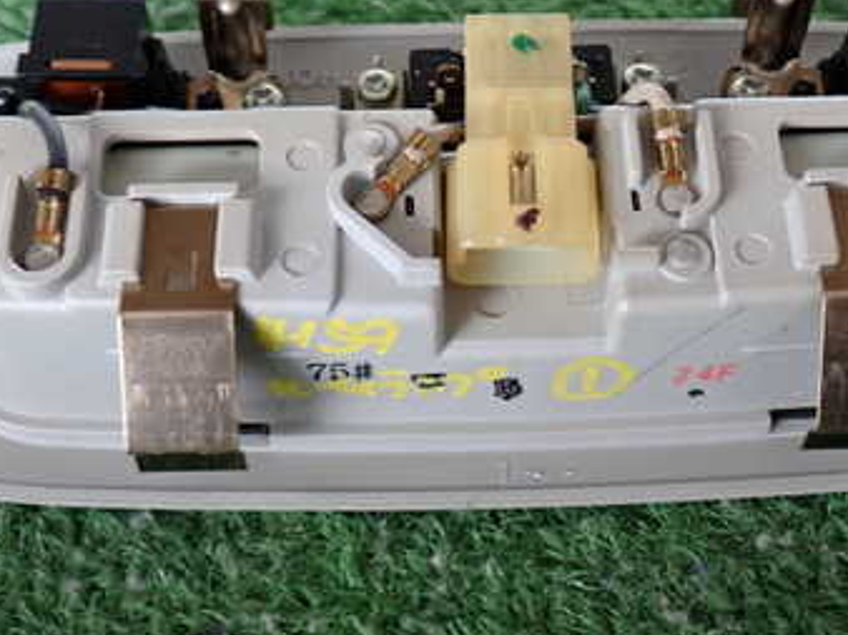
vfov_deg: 22.8
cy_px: 213
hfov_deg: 30.2
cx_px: 497
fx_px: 1567
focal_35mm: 64
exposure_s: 1/40
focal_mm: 6.37
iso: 250
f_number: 2.5
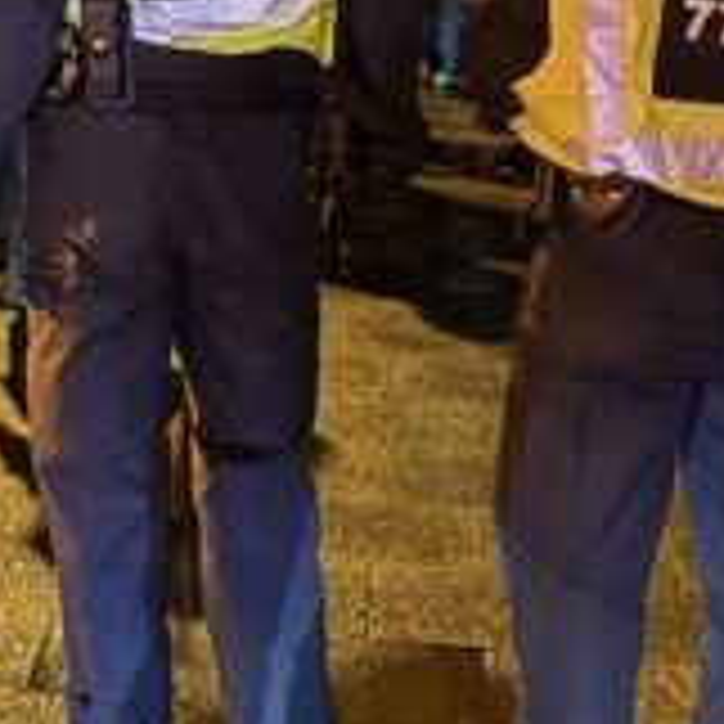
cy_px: -85
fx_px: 2390
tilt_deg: -4.3
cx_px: 63
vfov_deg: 16.7
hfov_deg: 17.0
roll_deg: -1.7
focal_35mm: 101
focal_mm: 6.76
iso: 2000
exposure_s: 1/14
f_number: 1.78
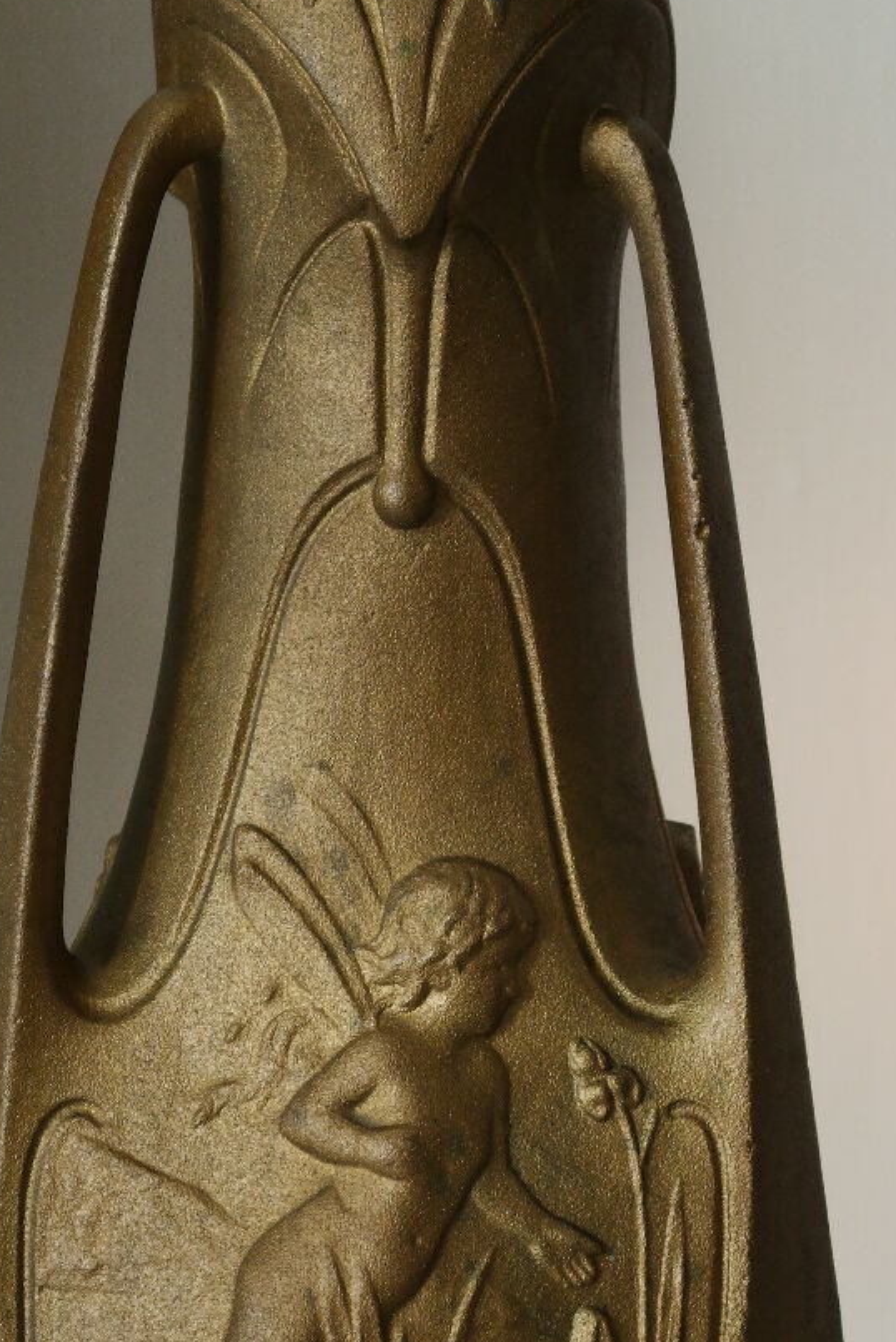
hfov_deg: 8.3
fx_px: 6154
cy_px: 881
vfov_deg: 12.4
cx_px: 401
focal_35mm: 165
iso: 800
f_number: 6.3
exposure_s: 1/30
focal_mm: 50
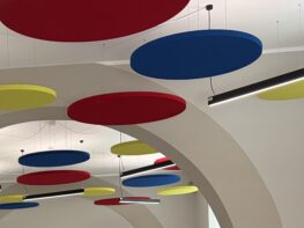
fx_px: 667
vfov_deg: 17.7
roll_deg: +2.6
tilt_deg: -3.2
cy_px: 326
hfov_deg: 24.8
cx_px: 18
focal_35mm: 76
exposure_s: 1/115
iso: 125
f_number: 1.6
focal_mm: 5.96
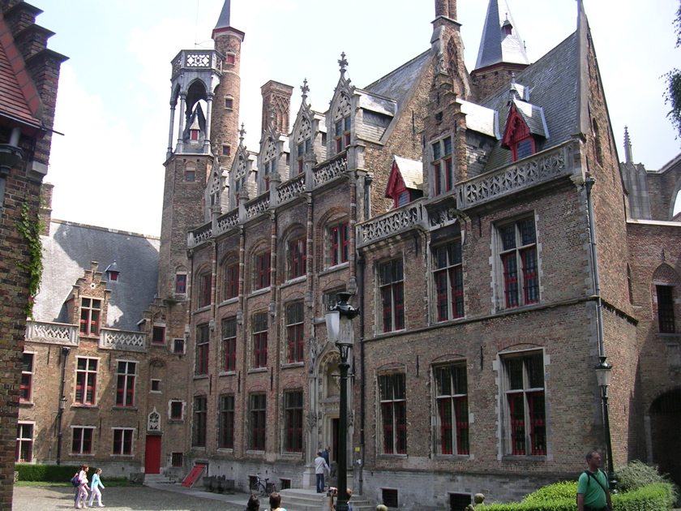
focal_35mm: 38
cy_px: 256
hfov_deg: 49.0
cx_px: 340
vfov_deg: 37.7
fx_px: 748
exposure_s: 1/453
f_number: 2.8
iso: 50
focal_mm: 5.8
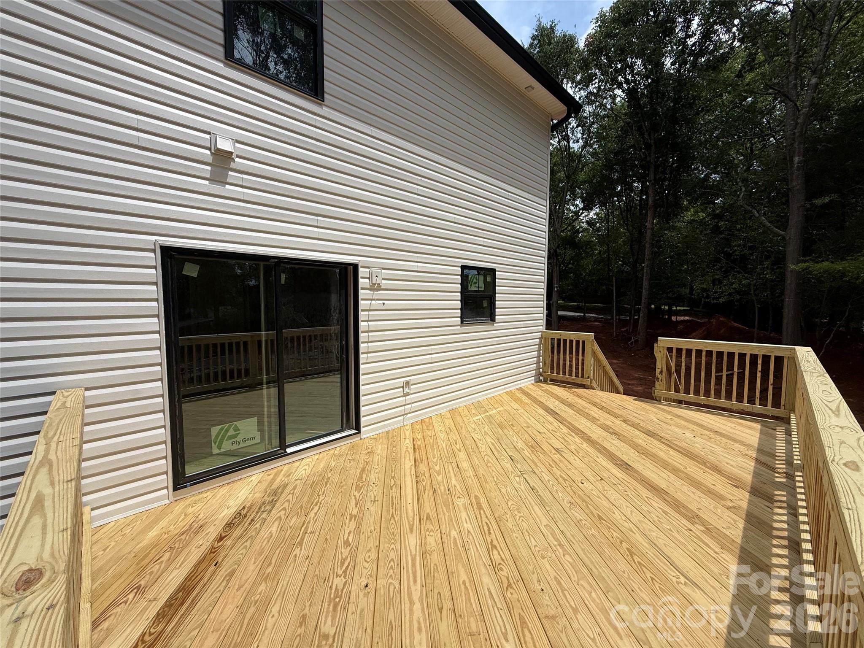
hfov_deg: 102.1
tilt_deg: -2.2
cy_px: 324
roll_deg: -0.3
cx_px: 432
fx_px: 349
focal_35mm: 14
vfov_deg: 85.7
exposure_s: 1/3460
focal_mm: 2.22
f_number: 2.2
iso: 50
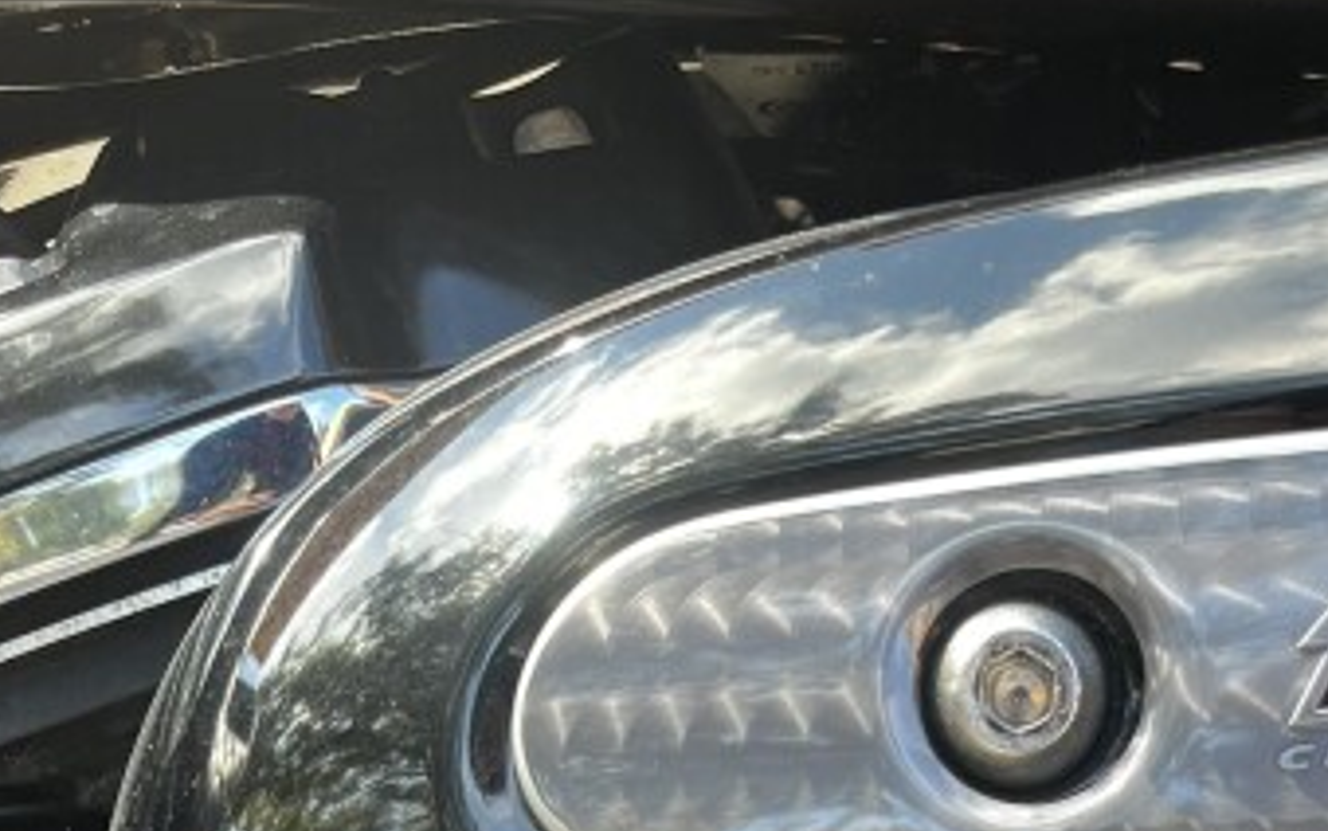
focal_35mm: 65
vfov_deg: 16.6
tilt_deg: -22.0
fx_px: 2353
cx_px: 1077
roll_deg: +0.9
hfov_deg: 30.7
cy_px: 1517
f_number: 1.6
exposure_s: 1/129
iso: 40
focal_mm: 5.1
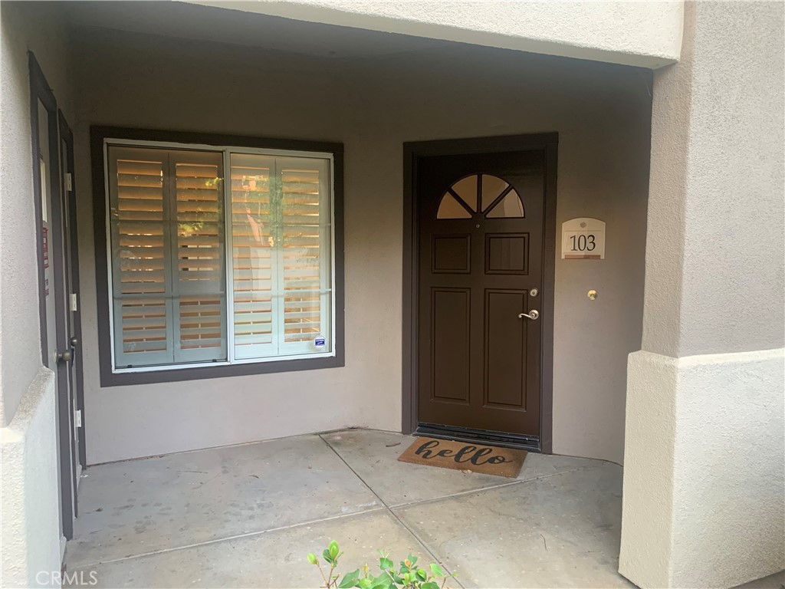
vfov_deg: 53.1
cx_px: 392
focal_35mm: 26
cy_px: 294
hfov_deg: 67.3
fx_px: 590
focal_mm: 4.25
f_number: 1.8
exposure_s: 1/60
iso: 100
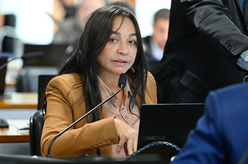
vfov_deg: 5.2
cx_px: 124
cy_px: 82
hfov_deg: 7.9
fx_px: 1802
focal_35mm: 262
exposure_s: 1/160
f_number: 2.8
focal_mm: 175
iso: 2500
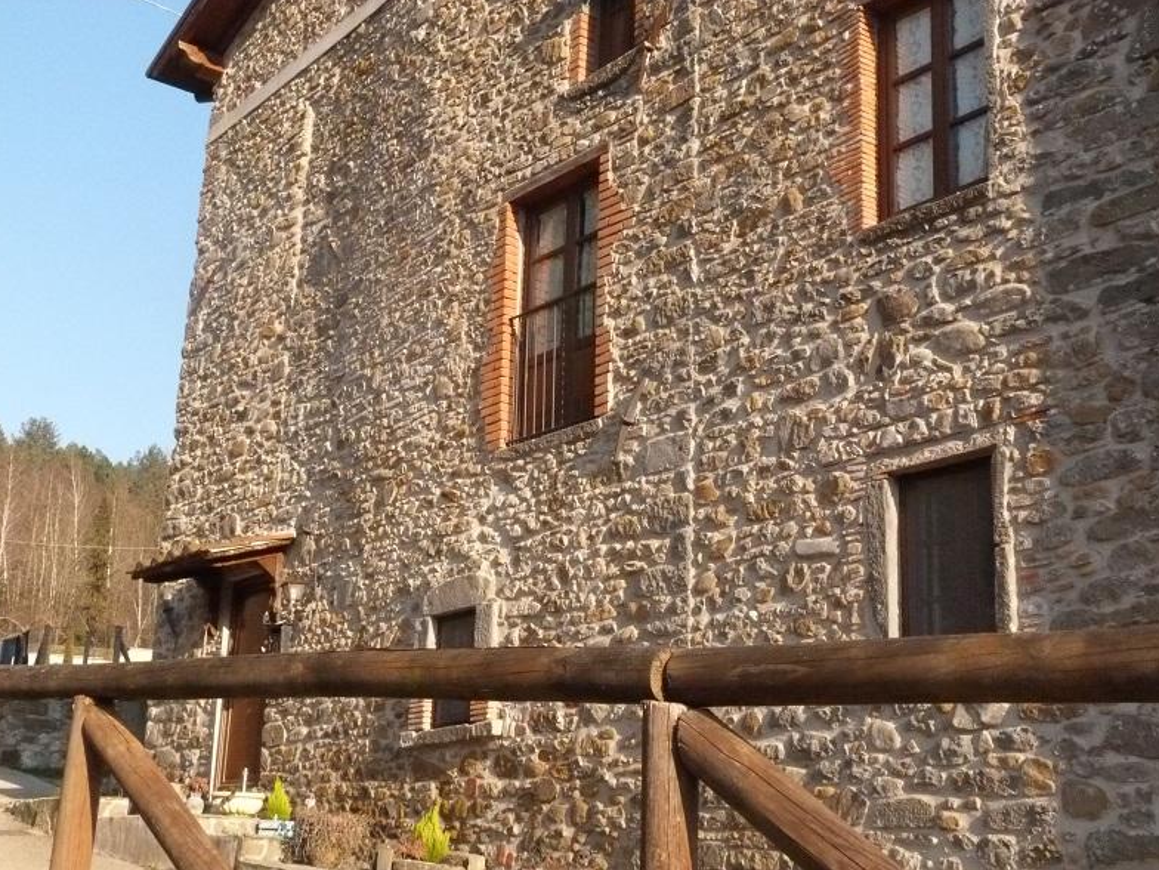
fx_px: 1708
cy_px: 439
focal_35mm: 51
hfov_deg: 37.5
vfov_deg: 28.6
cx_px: 577
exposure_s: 1/1000
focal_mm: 9
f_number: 5.6
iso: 800
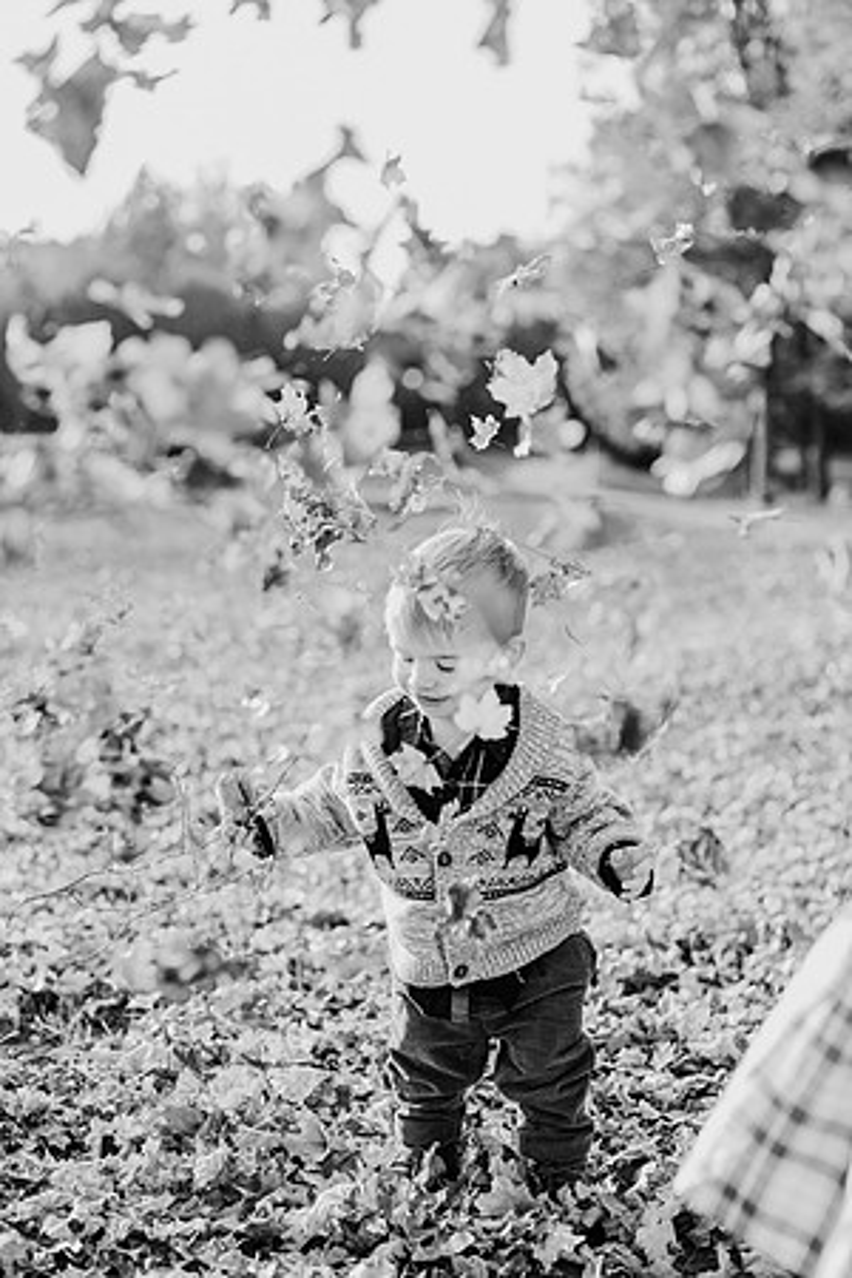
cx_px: 426
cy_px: 639
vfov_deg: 39.6
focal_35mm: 50
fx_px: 1775
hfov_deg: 27.0
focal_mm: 50
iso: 500
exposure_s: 1/1000
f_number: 2.8
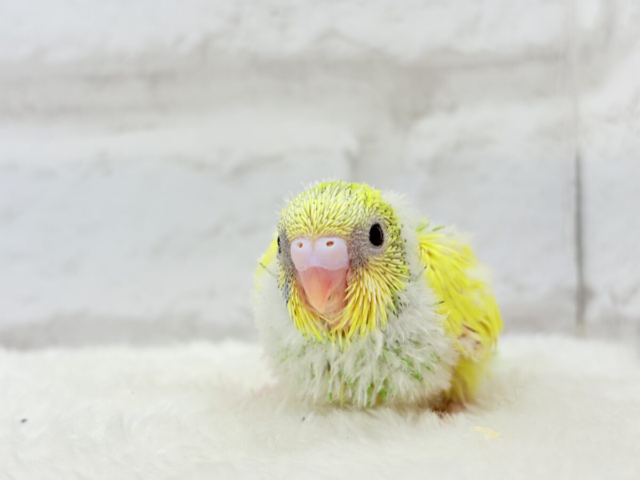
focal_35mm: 52
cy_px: 240
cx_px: 320
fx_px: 961
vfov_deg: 28.0
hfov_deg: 36.8
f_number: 1.6
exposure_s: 1/100
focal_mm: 5.96
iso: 50
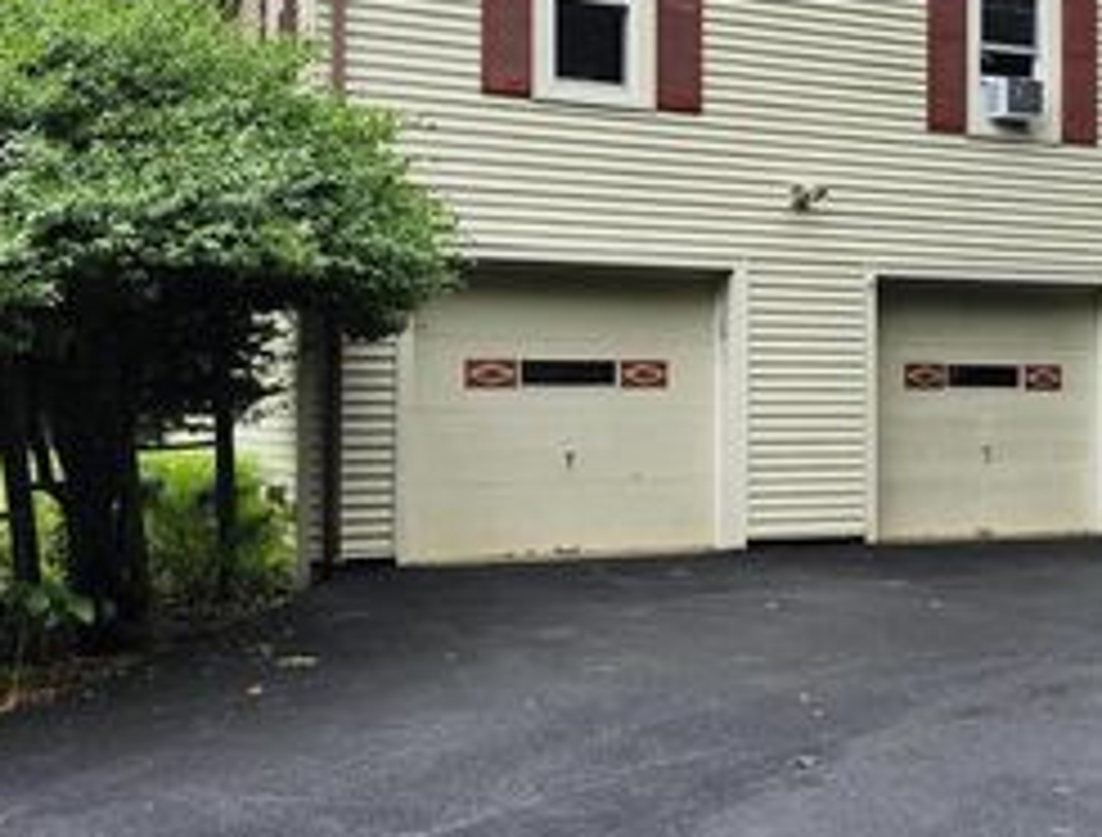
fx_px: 1503
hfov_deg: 39.8
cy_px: 356
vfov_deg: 31.1
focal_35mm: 47
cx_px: 738
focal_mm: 5.54
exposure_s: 1/303
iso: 25
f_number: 1.8
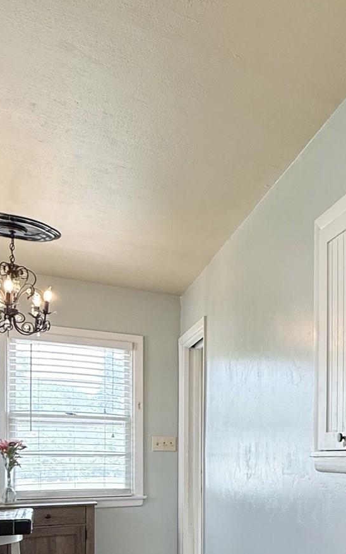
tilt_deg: +0.1
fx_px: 589
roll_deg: -1.5
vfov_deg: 47.0
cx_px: 527
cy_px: 462
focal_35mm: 39
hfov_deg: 24.8
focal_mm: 2.22
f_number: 2.2
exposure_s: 1/120
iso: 200
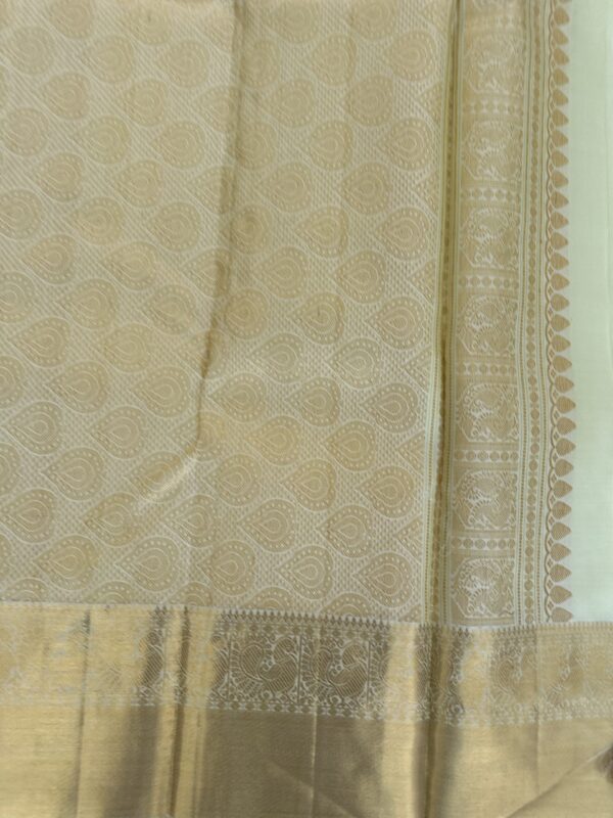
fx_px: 567
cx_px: 306
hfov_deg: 56.8
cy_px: 409
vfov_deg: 71.6
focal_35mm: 24
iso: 64
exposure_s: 1/219
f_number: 1.78
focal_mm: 6.86
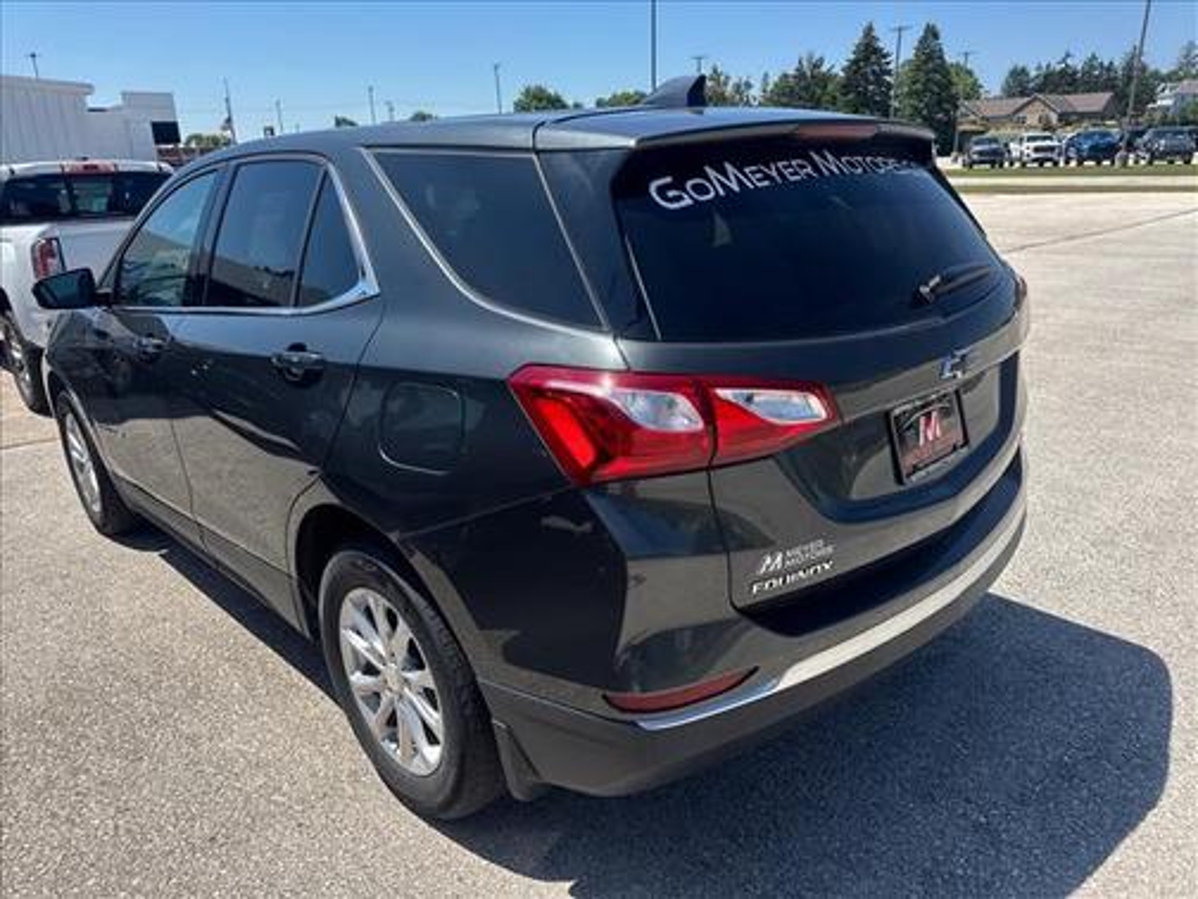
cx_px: 599
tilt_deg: -19.2
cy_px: 450
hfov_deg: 71.6
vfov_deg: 56.8
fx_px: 831
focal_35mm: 24
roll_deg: -1.2
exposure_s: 1/5348
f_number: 1.78
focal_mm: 6.76
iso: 80
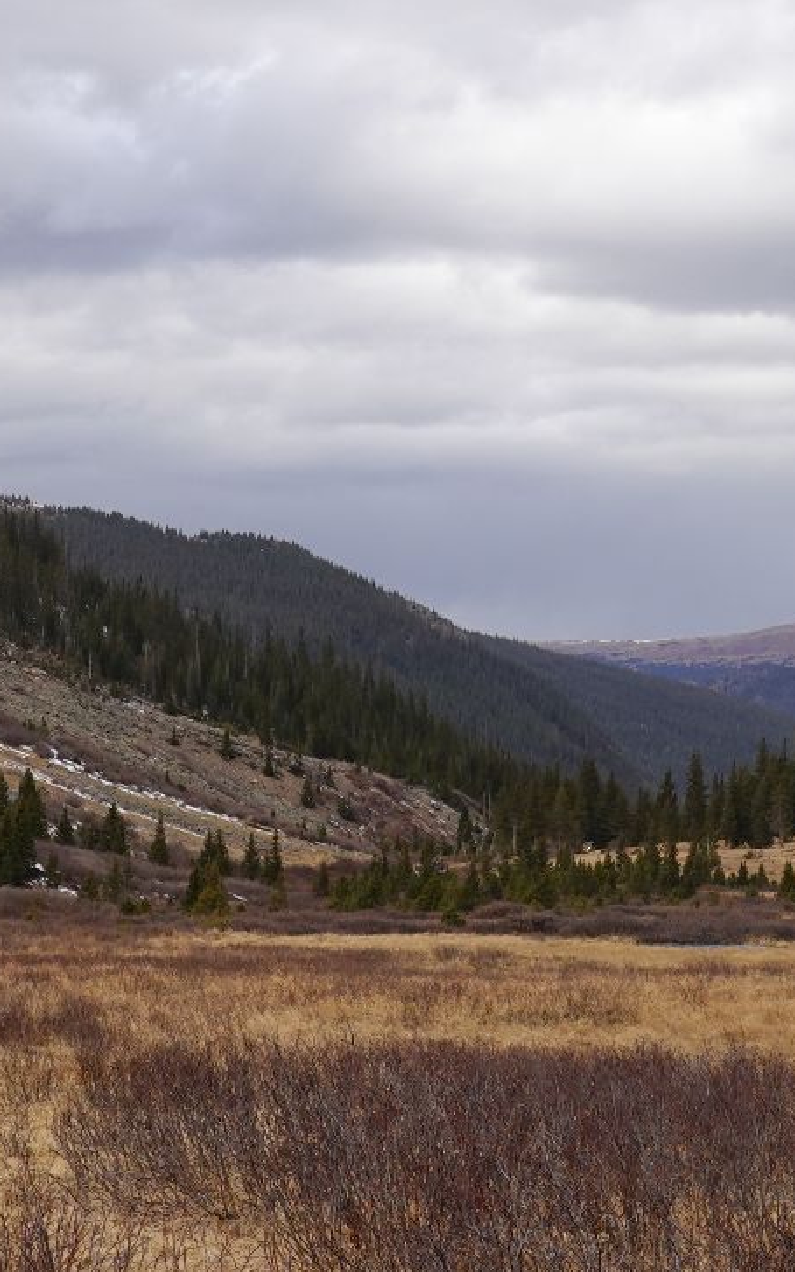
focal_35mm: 89
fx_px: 3087
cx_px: 625
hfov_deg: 14.6
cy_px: 799
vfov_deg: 23.2
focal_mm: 11.52
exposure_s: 1/200
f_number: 5.6
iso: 100
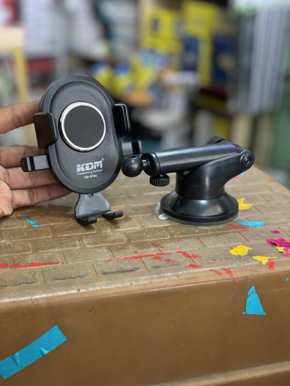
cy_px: 193
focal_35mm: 52
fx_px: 581
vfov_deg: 36.8
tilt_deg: -19.7
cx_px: 145
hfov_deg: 28.0
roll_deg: -0.8
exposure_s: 1/50
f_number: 2
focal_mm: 6
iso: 200
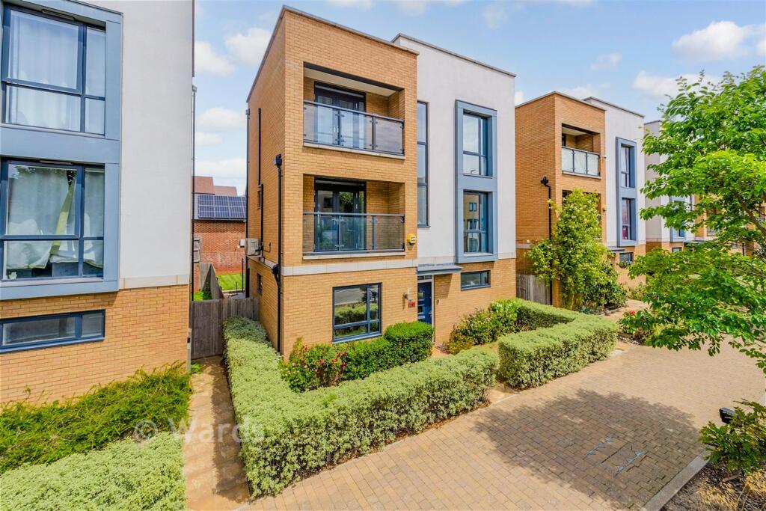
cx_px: 383
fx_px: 298
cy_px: 256
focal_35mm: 14
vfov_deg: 81.2
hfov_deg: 104.2
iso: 100
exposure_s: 1/320
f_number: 8
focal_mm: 14
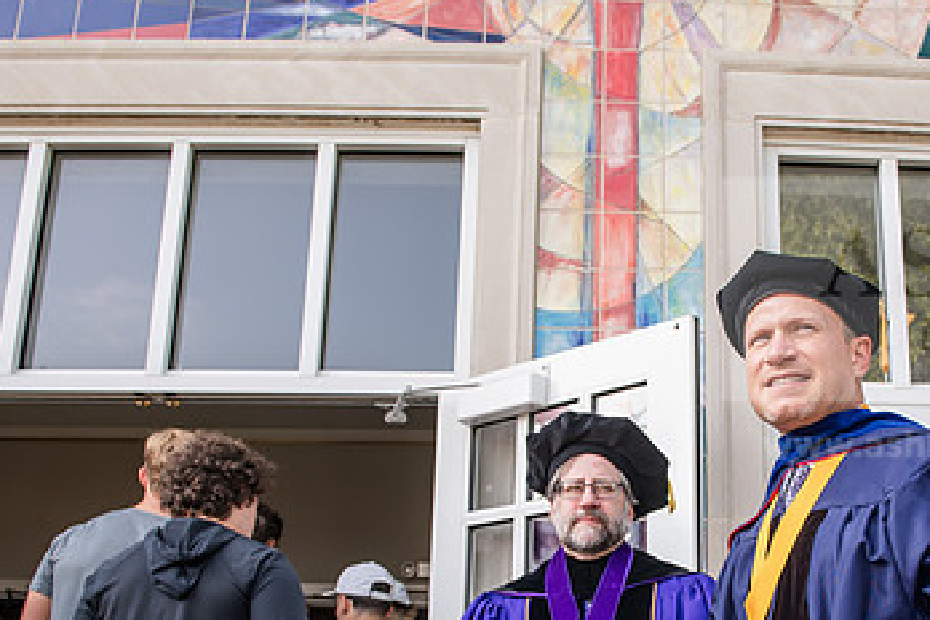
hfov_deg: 47.4
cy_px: 501
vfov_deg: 32.4
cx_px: 641
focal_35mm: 40
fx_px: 1033
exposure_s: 1/200
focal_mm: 24
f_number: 5
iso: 250
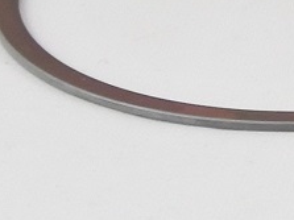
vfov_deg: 3.5
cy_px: -254
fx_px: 3565
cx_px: 1073
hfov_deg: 4.4
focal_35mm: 420
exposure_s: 1/125
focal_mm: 18.9
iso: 400
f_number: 4.5
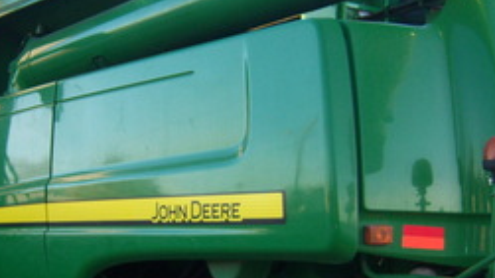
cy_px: 205
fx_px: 1115
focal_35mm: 85
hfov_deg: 25.0
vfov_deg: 14.2
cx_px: 191
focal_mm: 7.5
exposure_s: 1/100
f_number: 2.8
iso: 80
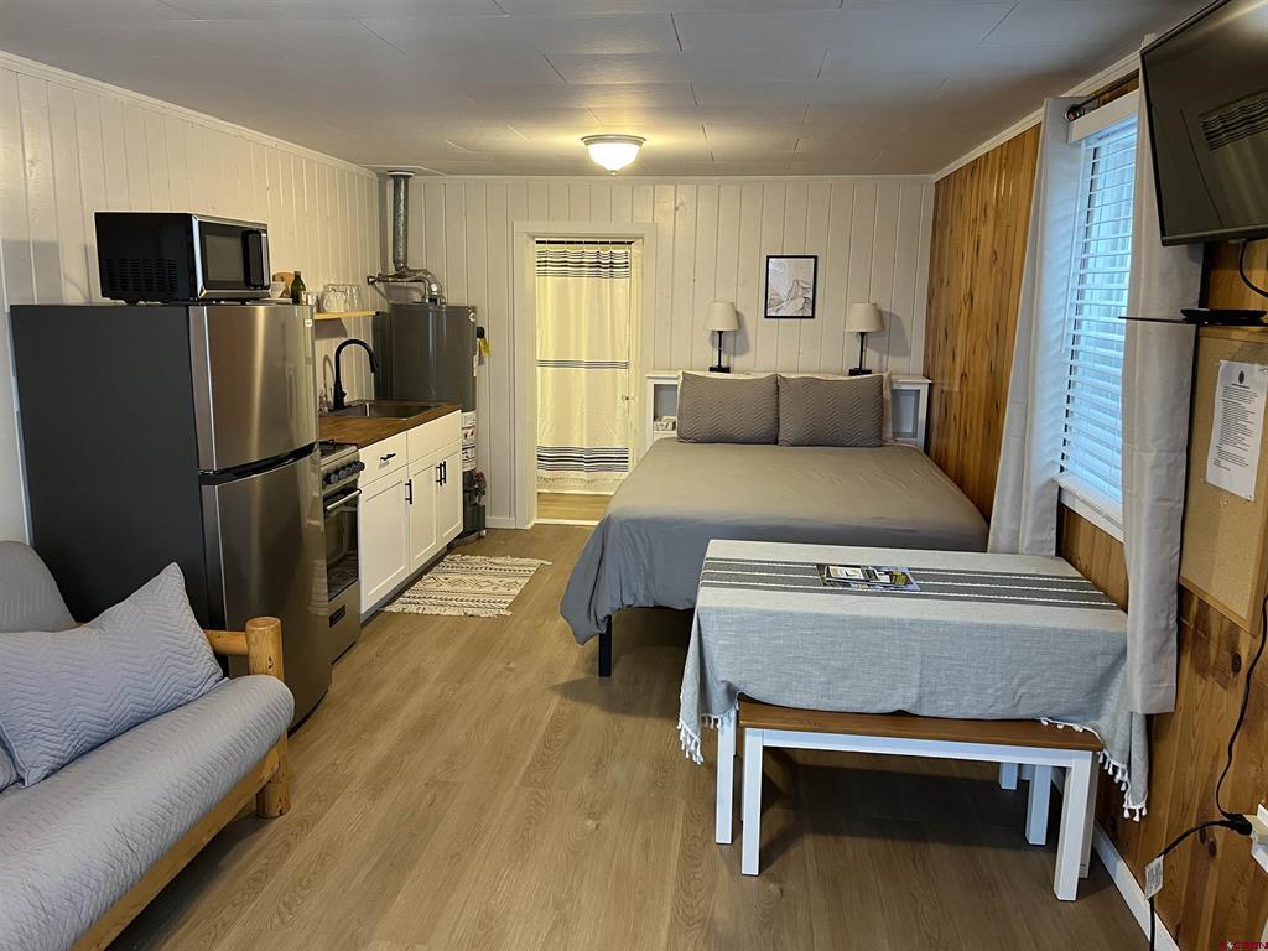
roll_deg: -0.6
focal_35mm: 26
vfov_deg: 53.1
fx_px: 952
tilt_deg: -9.2
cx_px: 634
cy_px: 476
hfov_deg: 67.3
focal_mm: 5.1
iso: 250
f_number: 1.6
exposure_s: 1/60
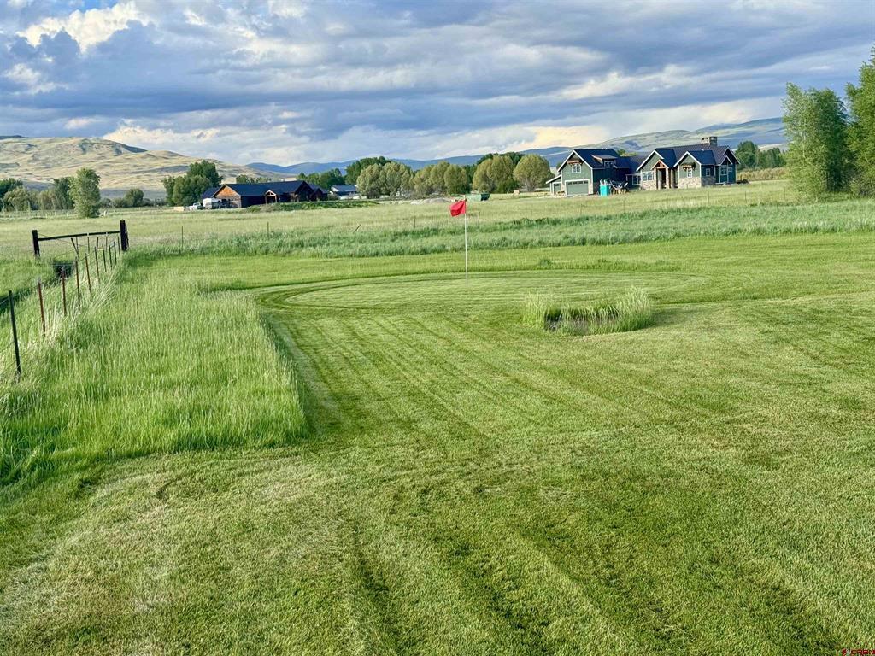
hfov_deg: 39.7
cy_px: 328
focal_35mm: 48
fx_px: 1213
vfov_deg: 30.3
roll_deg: +3.4
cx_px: 438
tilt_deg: -6.8
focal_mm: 6.76
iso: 64
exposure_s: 1/1133
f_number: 1.78
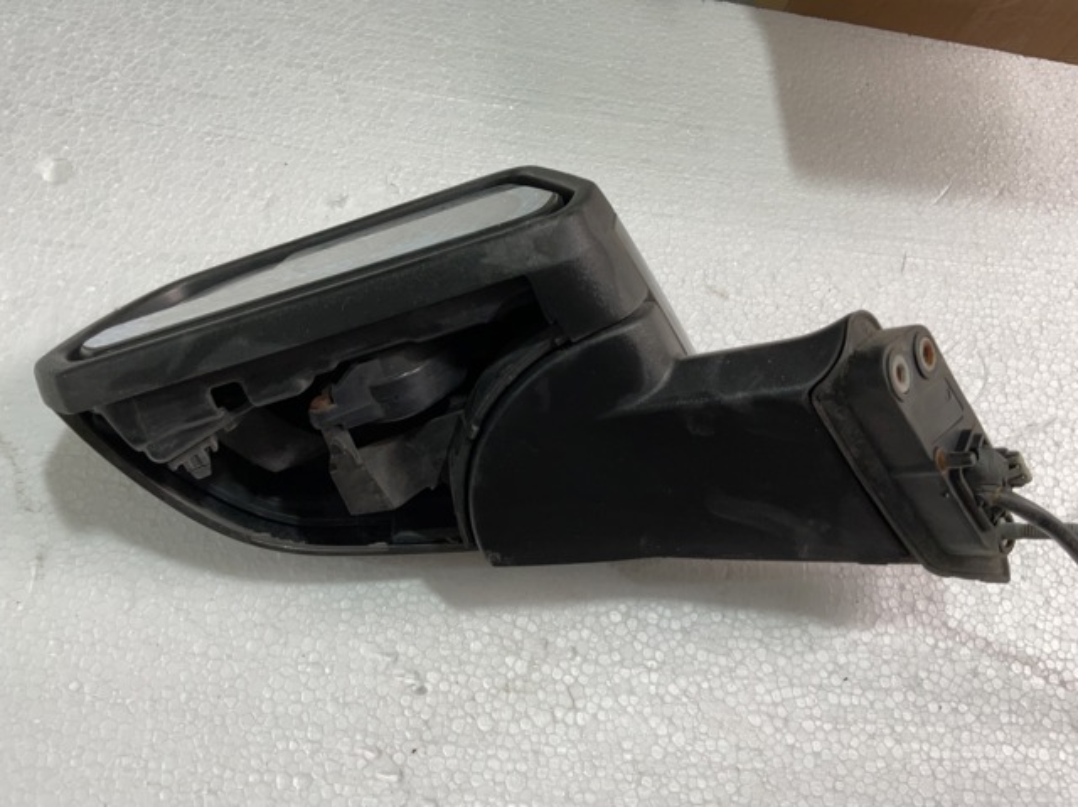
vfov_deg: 48.2
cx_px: 539
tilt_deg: -65.3
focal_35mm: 29
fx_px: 902
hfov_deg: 61.7
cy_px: 404
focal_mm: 3
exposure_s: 1/100
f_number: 1.8
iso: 25
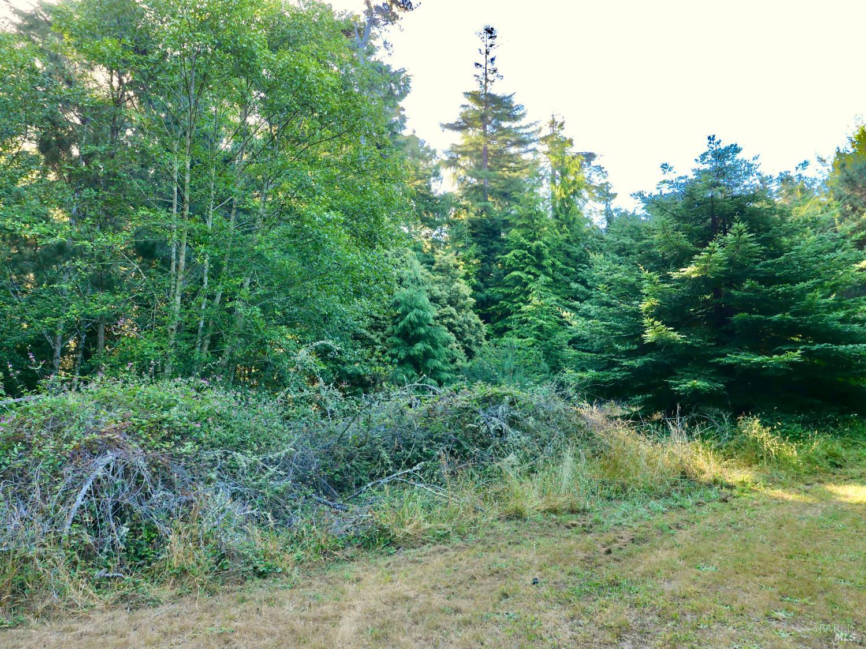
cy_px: 324
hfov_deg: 71.6
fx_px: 600
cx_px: 433
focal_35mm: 24
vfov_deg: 56.8
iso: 200
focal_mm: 10.9
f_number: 3.5
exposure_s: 1/125
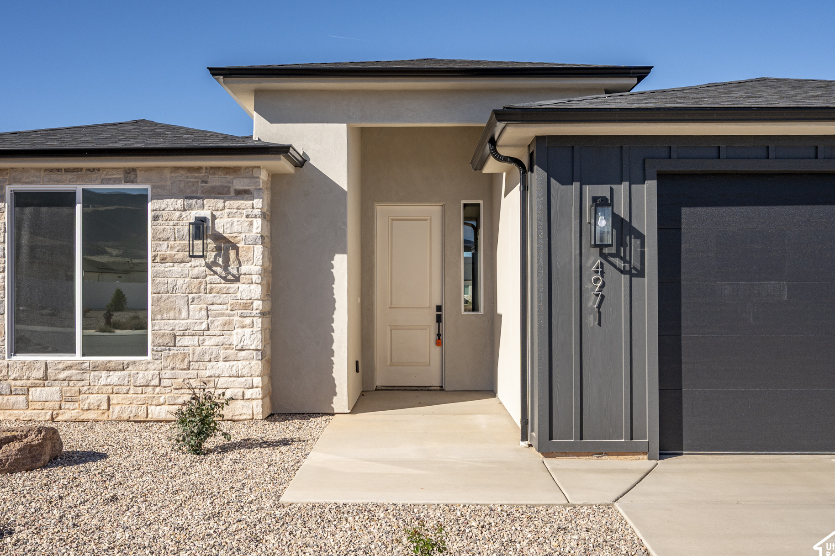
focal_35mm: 31
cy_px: 283
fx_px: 719
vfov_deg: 42.3
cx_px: 415
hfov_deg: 60.3
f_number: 10
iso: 320
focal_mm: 27
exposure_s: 1/800
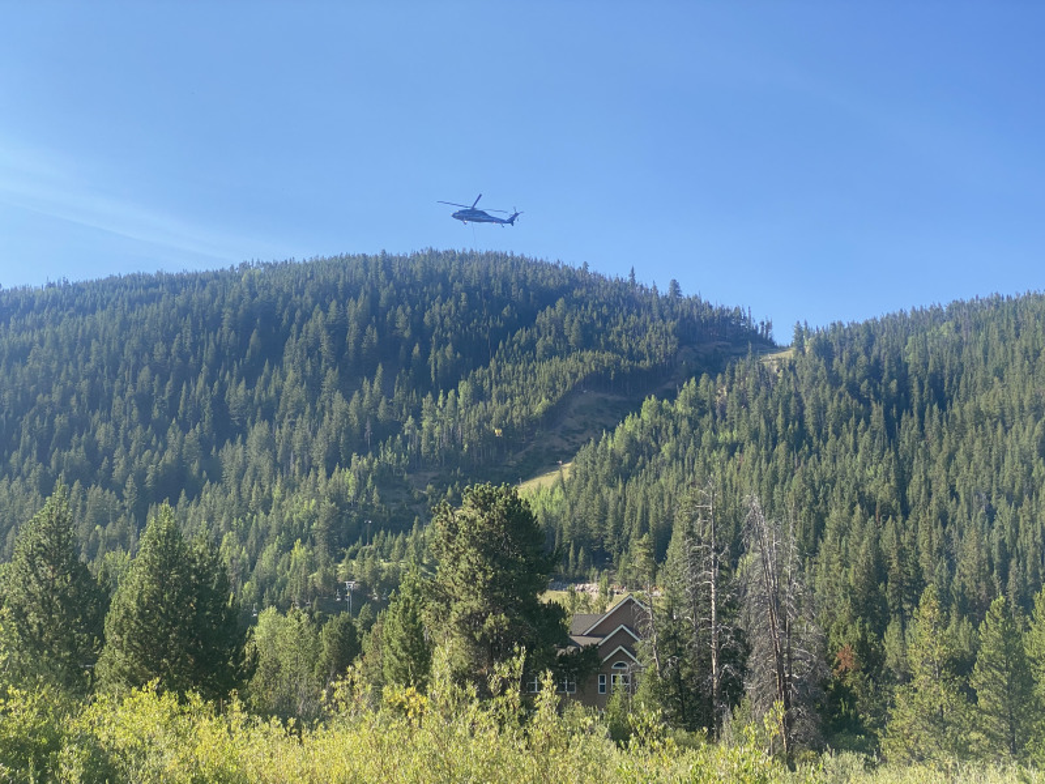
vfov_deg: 28.0
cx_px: 522
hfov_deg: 36.8
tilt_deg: +10.0
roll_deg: -0.4
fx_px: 1570
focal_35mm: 52
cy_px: 392
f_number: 2
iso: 20
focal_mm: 6
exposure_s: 1/1115
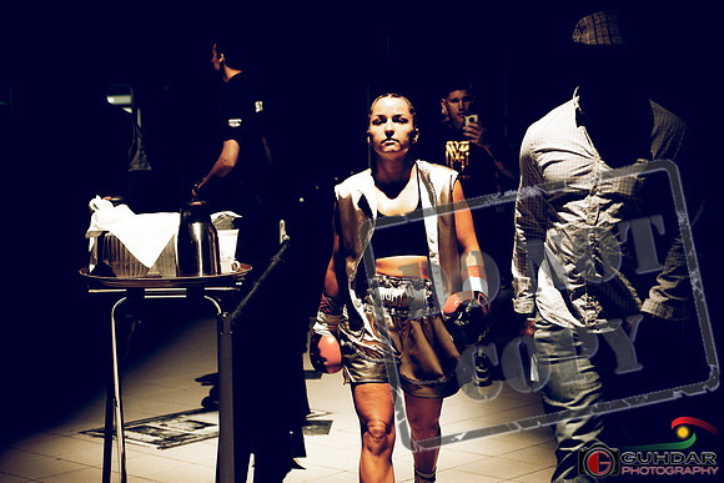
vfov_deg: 19.5
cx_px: 362
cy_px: 242
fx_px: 1408
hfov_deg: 28.8
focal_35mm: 70
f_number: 4
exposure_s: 1/250
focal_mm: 70
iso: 4000
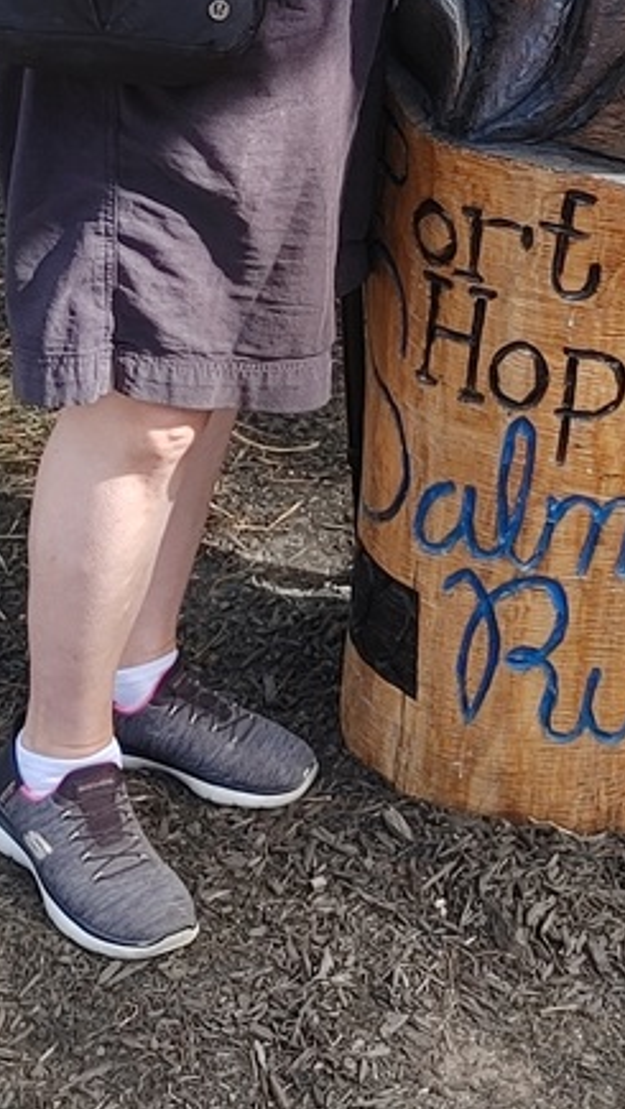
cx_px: 431
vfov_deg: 20.6
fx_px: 2943
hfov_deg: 12.1
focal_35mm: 100
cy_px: -28
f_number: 1.8
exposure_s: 1/325
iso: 50
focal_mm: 4.81
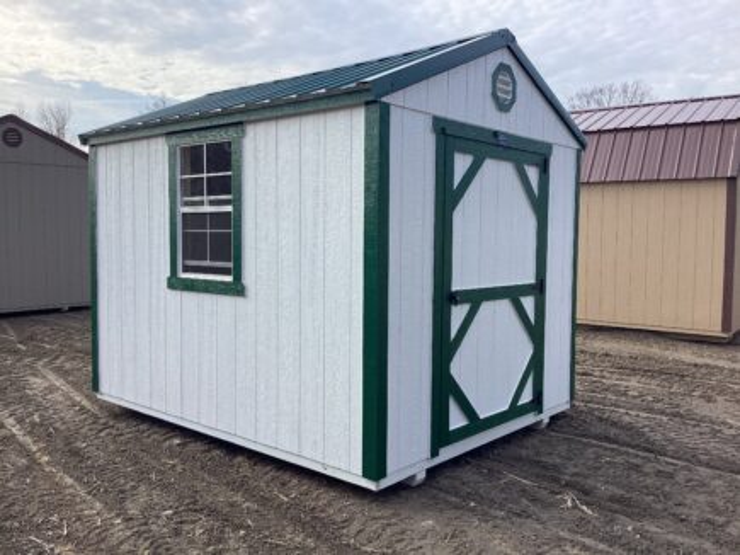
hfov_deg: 58.4
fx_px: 663
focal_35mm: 31
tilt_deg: -7.2
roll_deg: -0.7
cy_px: 278
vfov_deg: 45.4
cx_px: 370
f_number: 2.4
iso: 25
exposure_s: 1/702
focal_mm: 3.3
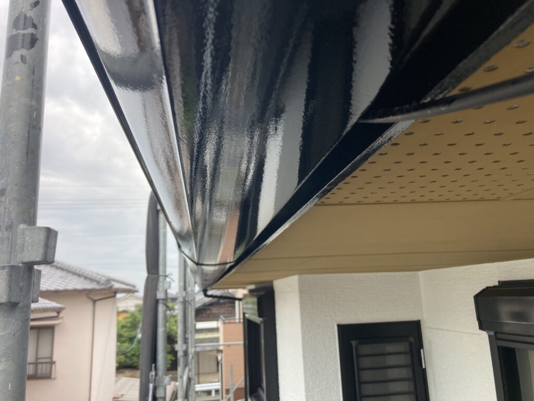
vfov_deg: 49.7
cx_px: 267
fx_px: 432
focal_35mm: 28
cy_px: 200
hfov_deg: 63.4
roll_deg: +2.0
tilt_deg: +13.5
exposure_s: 1/381
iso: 20
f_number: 1.8
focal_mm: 3.99
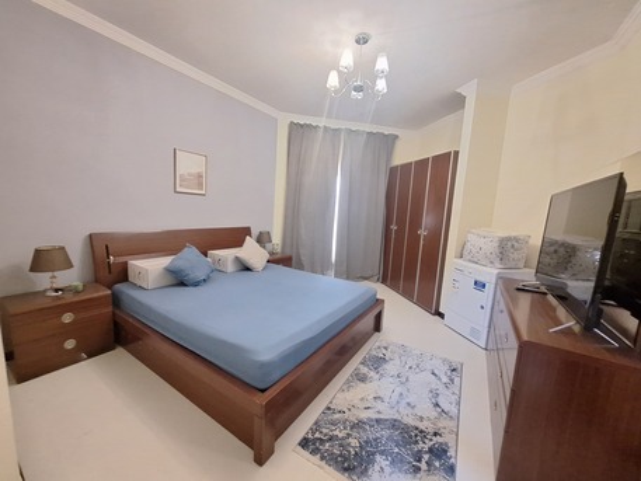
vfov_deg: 89.9
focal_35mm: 13
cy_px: 240
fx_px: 241
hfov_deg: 106.2
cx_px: 320
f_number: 2.2
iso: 800
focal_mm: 1.74
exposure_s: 1/14
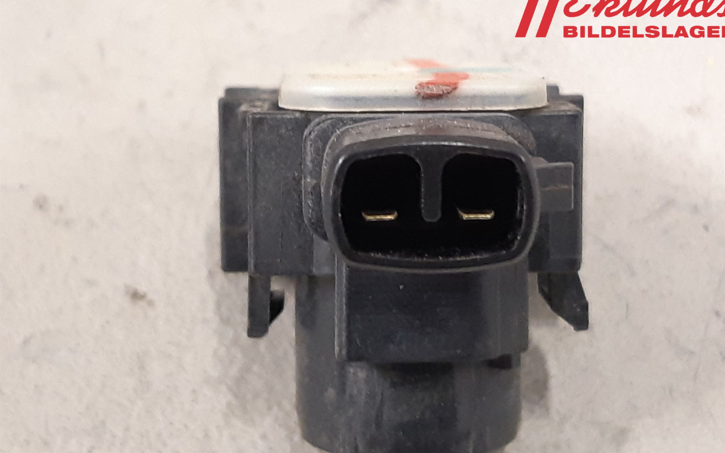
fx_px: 553
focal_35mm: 28
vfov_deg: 44.5
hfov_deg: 66.5
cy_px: 253
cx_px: 368
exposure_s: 1/25
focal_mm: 3.93
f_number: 1.7
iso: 250
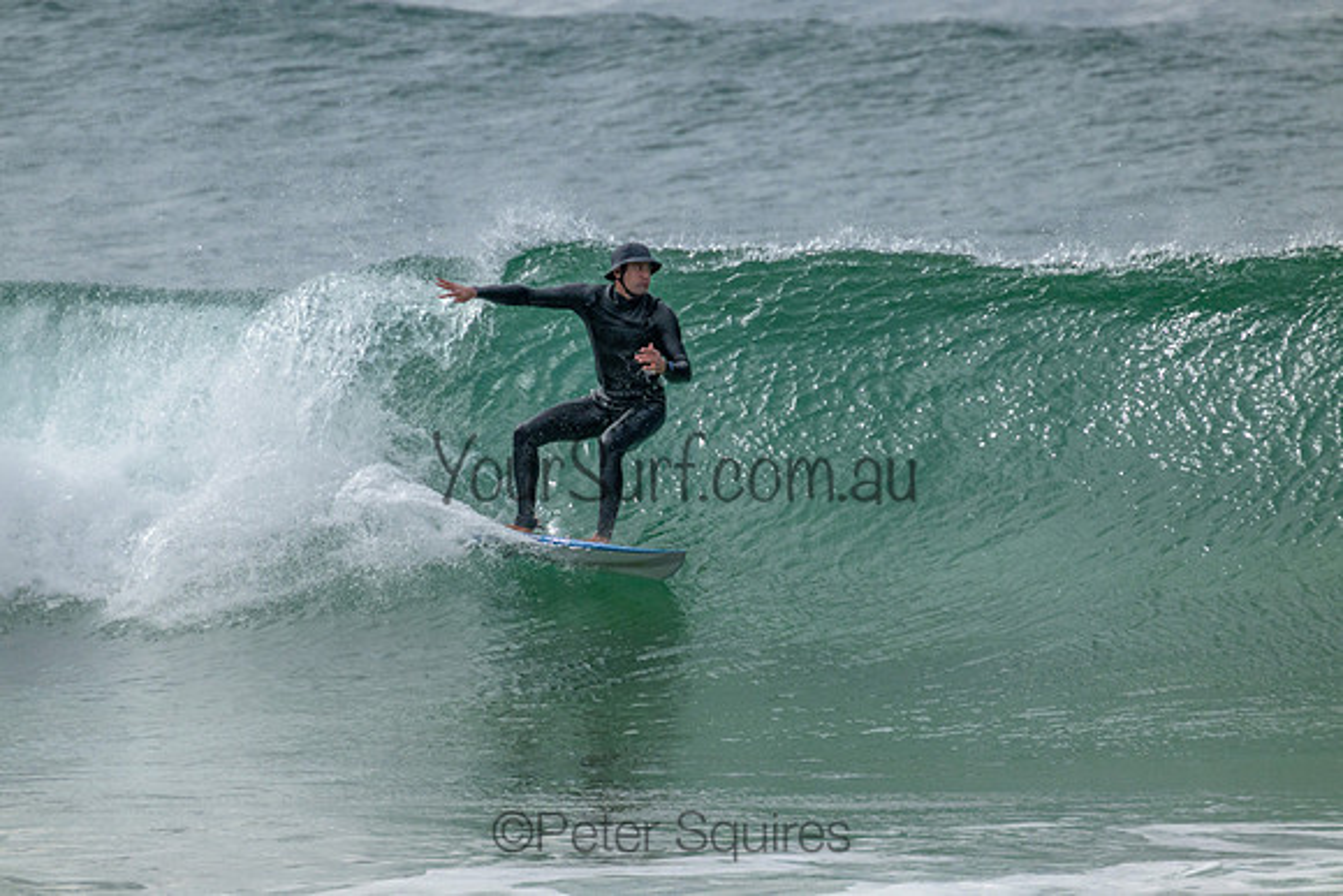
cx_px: 672
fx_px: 29850
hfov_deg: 2.6
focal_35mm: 800
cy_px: 448
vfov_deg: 1.7
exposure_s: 1/1600
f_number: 11
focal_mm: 800
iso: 1800
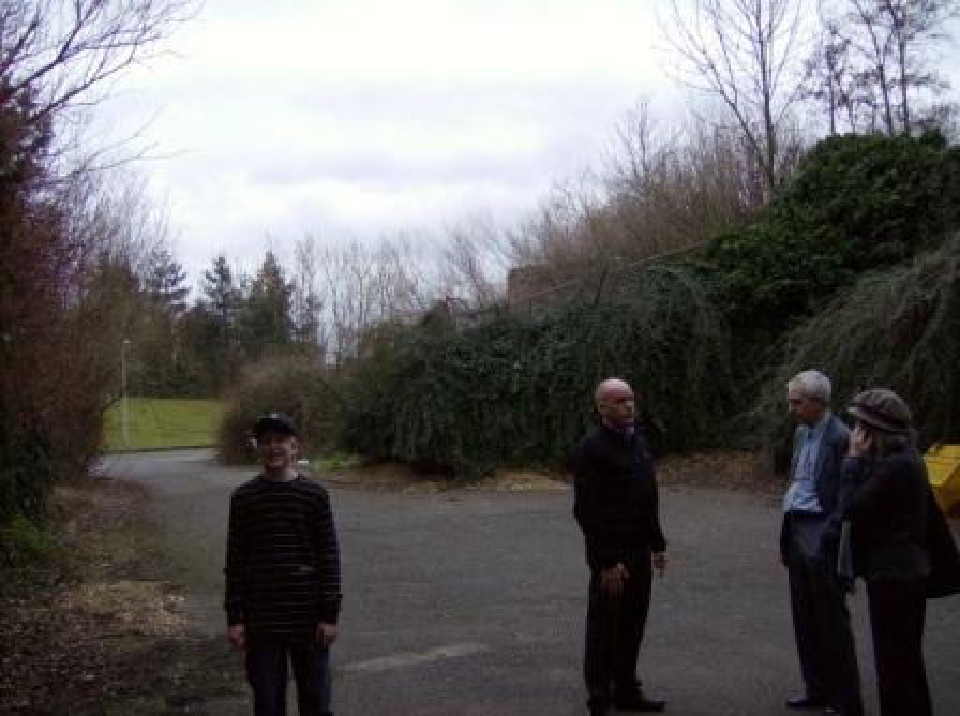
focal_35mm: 36
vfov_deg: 39.5
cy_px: 358
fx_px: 996
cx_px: 480
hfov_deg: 51.5
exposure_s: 1/238
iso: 100
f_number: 2.8
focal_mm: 6
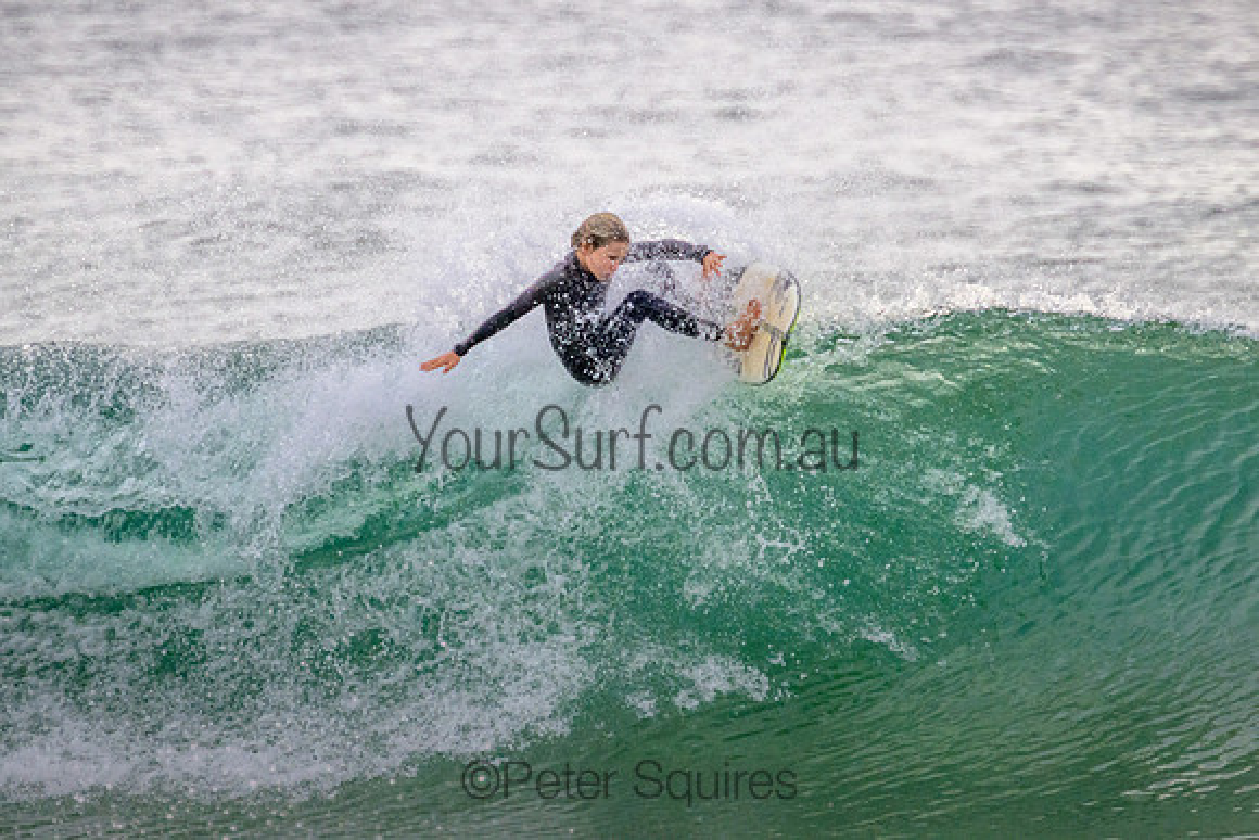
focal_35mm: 1021
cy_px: 304
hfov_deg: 2.0
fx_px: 35729
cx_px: 630
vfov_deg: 1.3
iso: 2000
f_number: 11
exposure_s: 1/2000
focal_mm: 800
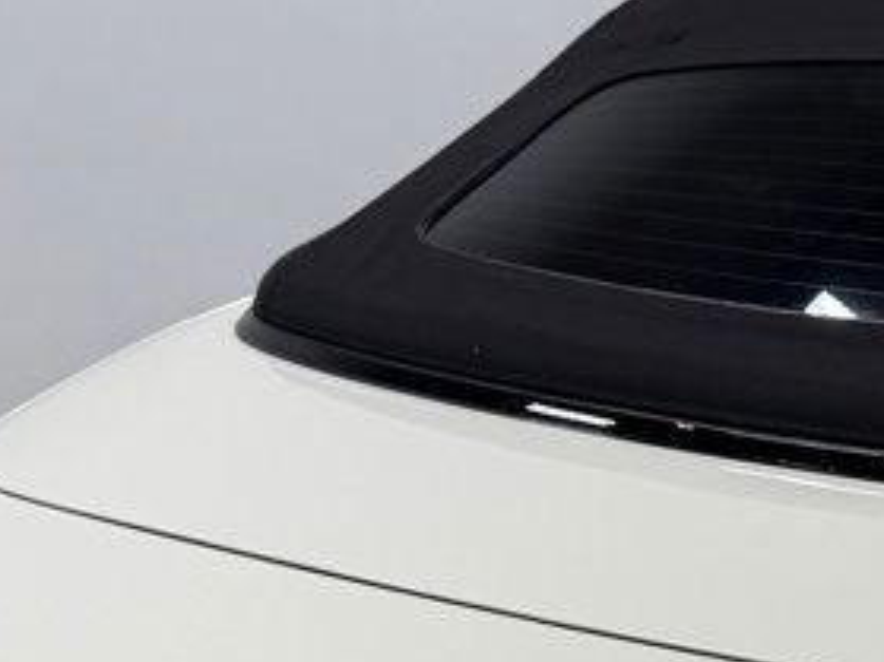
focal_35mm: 88
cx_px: 998
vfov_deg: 15.6
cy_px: 953
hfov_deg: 21.0
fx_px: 2246
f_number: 1.78
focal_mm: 6.76
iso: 80
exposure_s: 1/539
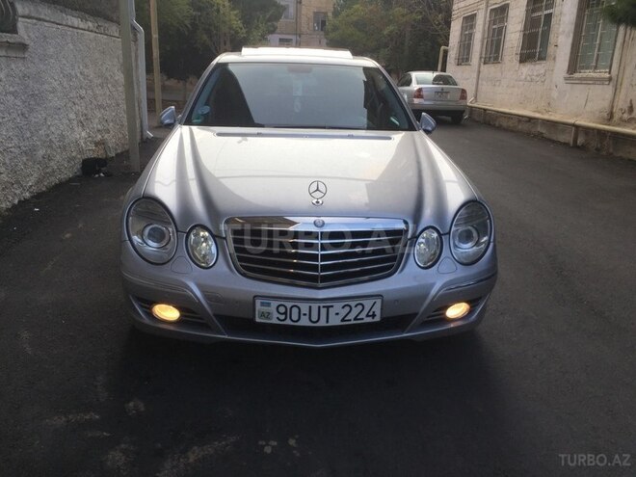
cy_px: 238
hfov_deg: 61.7
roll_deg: -2.4
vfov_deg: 48.2
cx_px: 318
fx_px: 533
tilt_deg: -12.6
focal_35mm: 29
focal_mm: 4.15
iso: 32
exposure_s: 1/746
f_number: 2.2
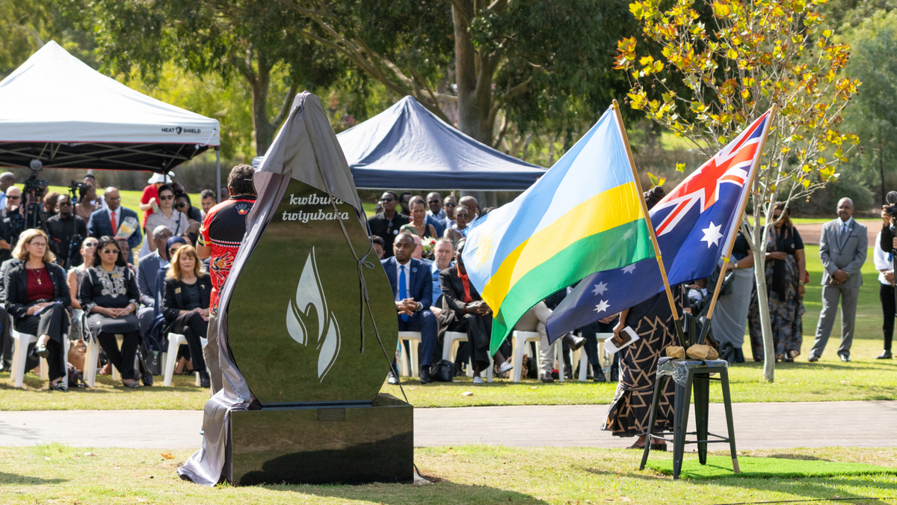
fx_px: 2623
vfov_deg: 11.0
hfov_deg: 19.4
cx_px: 448
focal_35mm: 110
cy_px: 231
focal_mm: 70
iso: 800
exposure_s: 1/6400
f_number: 3.2
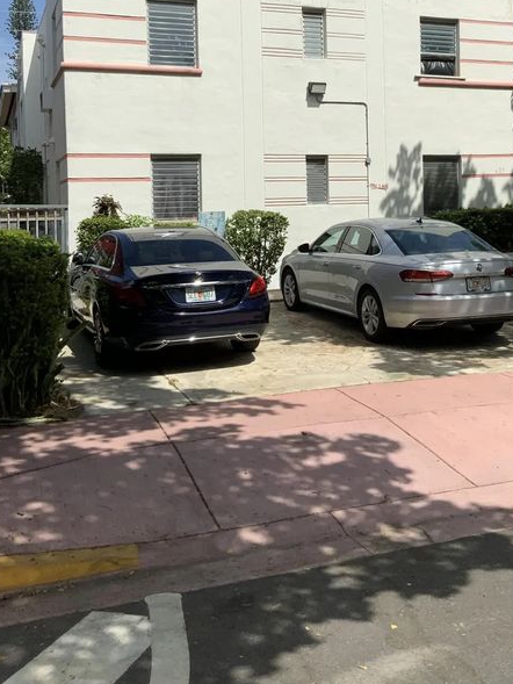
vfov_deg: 43.8
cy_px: 201
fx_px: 830
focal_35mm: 42
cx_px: 324
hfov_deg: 34.2
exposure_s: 1/3322
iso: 20
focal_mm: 3
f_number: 1.8
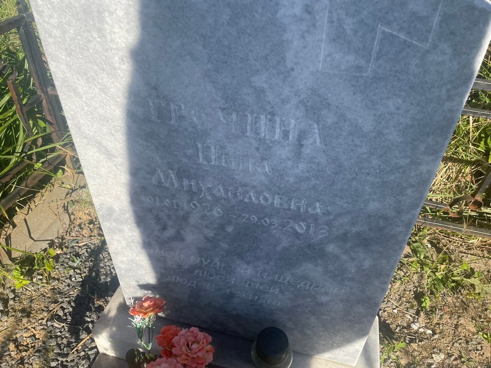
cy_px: 184
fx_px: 369
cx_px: 246
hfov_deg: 67.3
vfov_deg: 53.1
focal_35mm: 26
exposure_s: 1/4292
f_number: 1.6
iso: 32
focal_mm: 4.2
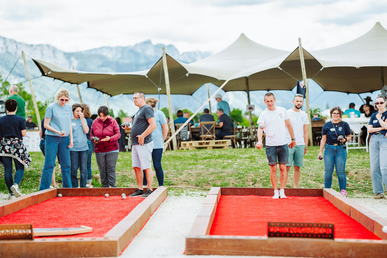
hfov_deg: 22.8
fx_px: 961
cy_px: 136
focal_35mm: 89
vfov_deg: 15.3
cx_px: 194
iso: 200
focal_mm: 85
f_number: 1.8
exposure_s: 1/1250
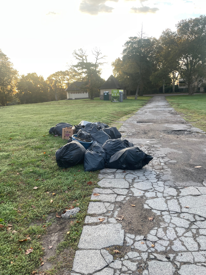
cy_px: 138
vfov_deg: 67.3
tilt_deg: -12.4
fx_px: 206
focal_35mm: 26
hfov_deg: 53.1
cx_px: 103
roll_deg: +2.1
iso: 40
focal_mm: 4.2
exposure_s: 1/121
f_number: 1.6
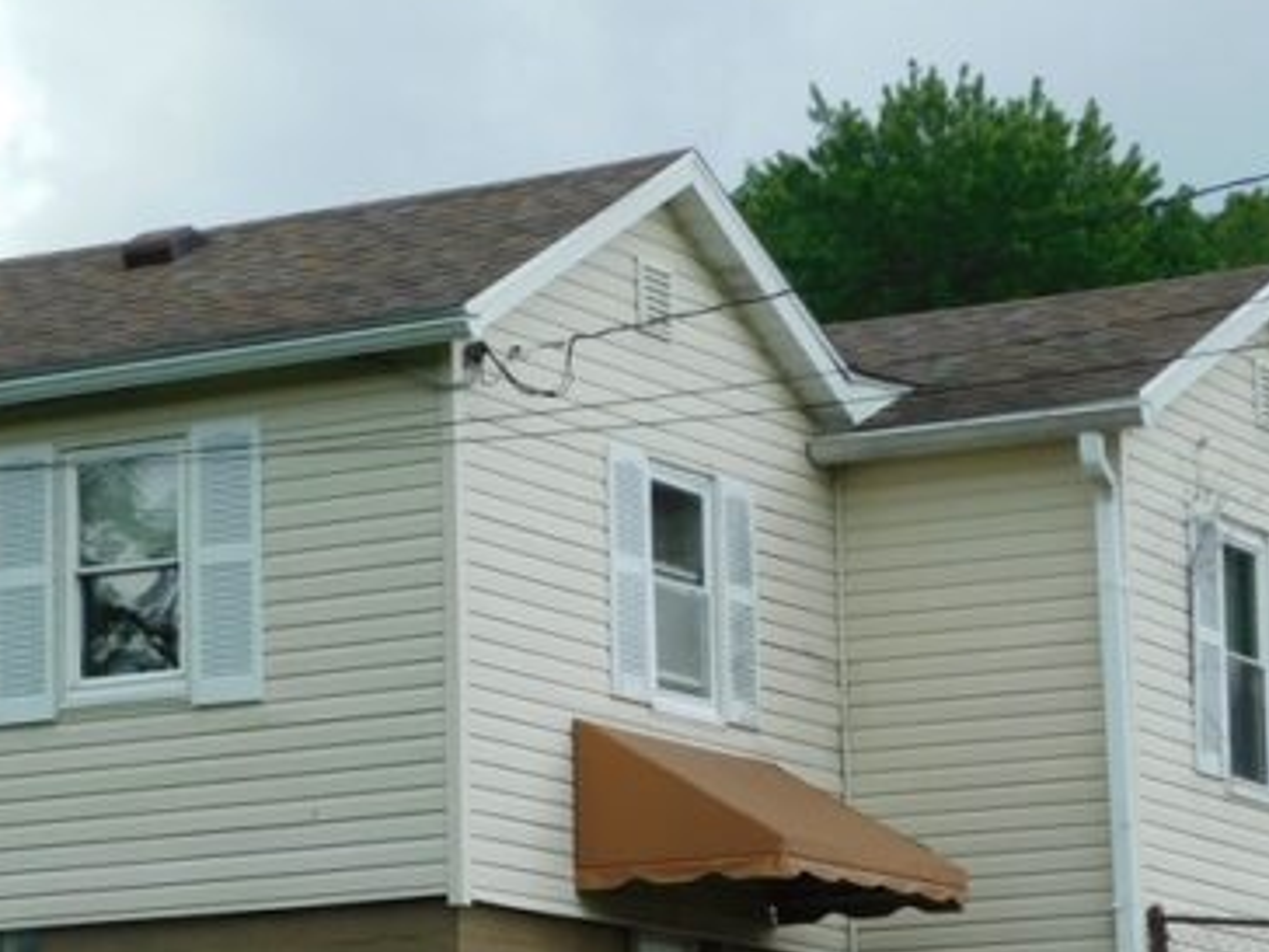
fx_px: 5719
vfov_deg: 9.5
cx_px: 359
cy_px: 833
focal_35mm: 156
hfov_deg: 12.6
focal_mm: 12.6
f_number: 4.3
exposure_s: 1/250
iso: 125
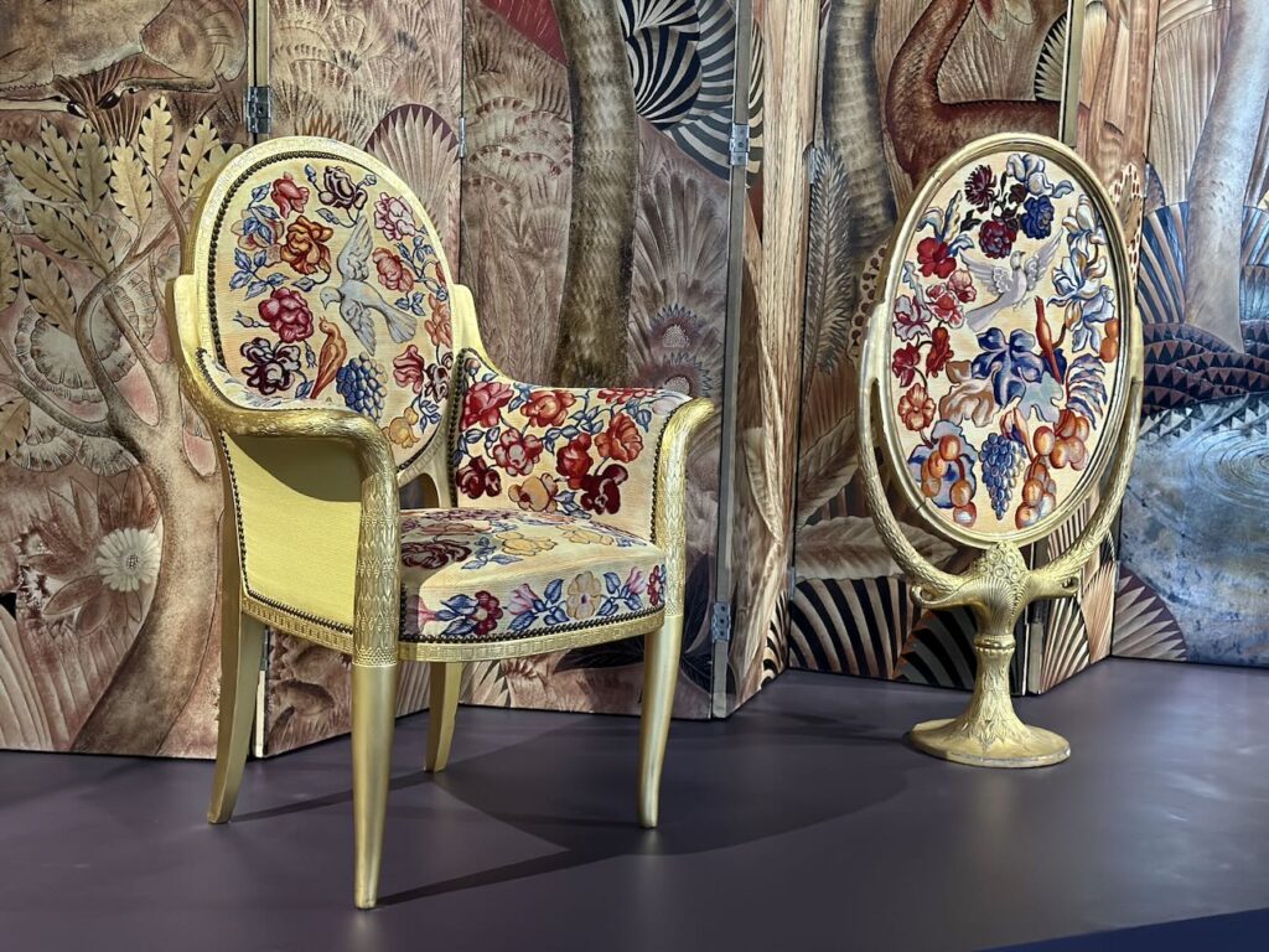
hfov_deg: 39.7
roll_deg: -2.1
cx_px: 634
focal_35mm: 48
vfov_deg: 30.3
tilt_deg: -7.1
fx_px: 1760
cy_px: 476
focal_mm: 6.86
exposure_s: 1/36
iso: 500
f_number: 1.78
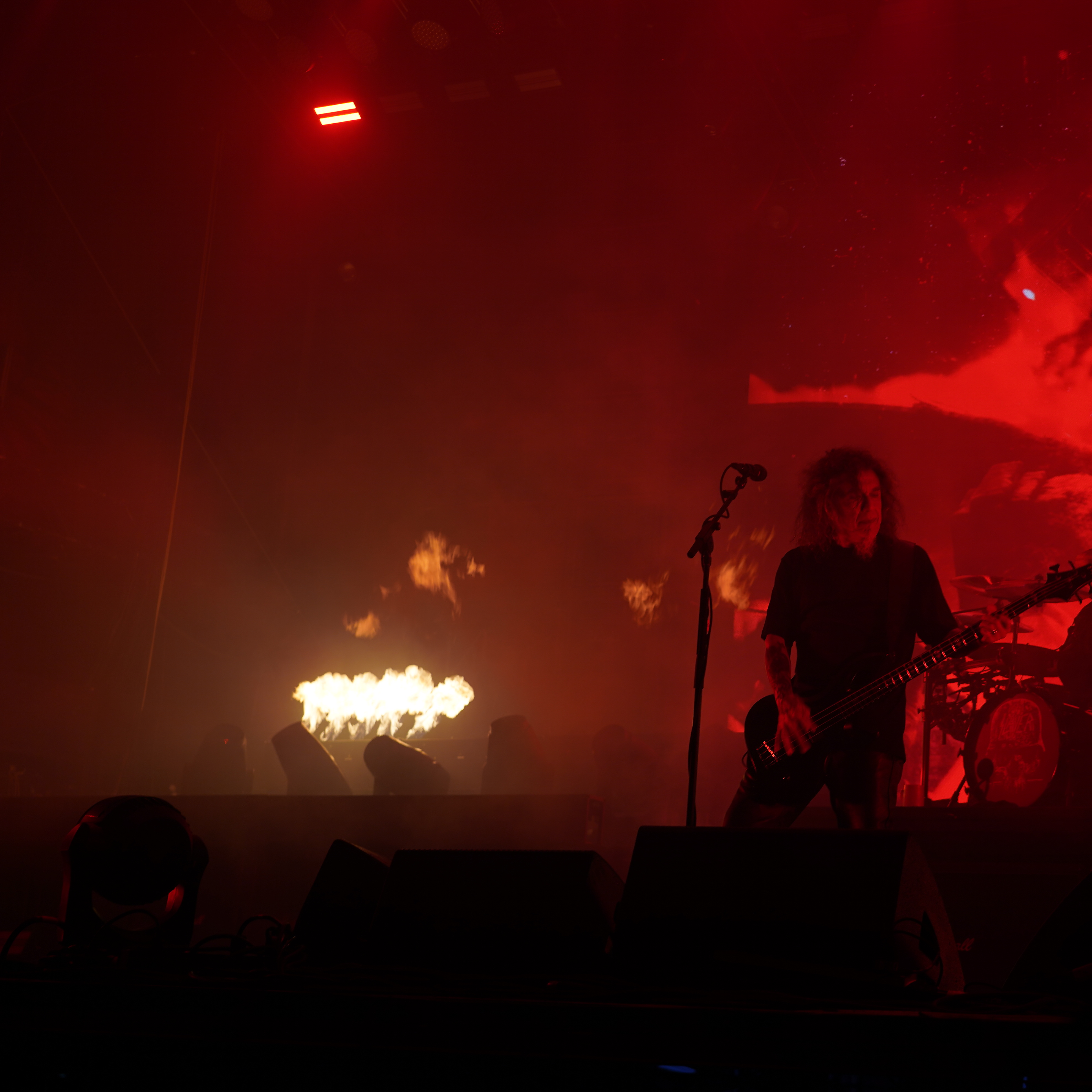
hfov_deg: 31.2
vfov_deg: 31.6
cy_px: 545
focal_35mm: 54
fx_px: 1927
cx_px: 800
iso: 100
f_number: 4
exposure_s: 1/50
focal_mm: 42
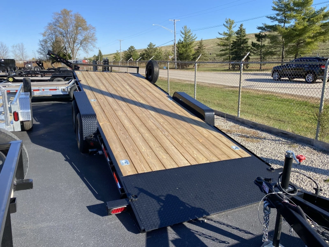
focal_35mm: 26
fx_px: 247
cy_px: 124
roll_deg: +1.6
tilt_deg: -11.7
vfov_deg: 53.1
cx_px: 164
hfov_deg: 67.3
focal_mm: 4.25
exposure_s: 1/1678
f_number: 1.8
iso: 32
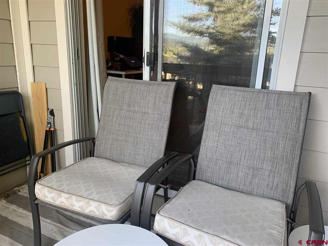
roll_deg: -1.6
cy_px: 123
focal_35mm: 26
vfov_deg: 53.1
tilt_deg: -14.7
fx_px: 246
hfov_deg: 67.3
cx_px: 164
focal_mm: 4.25
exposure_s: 1/109
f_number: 1.8
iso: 100
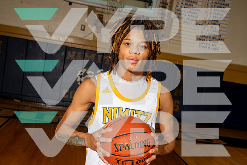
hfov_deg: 44.5
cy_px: 82
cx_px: 124
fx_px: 302
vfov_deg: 30.5
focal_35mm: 44
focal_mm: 44
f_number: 8
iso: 800
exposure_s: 1/250
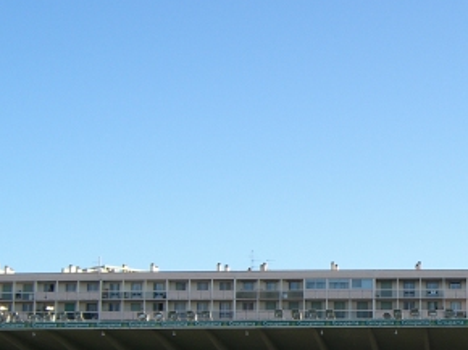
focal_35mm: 84
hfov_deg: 22.8
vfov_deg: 17.3
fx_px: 1135
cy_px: 311
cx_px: 407
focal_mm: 6.2
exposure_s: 1/250
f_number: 4.3
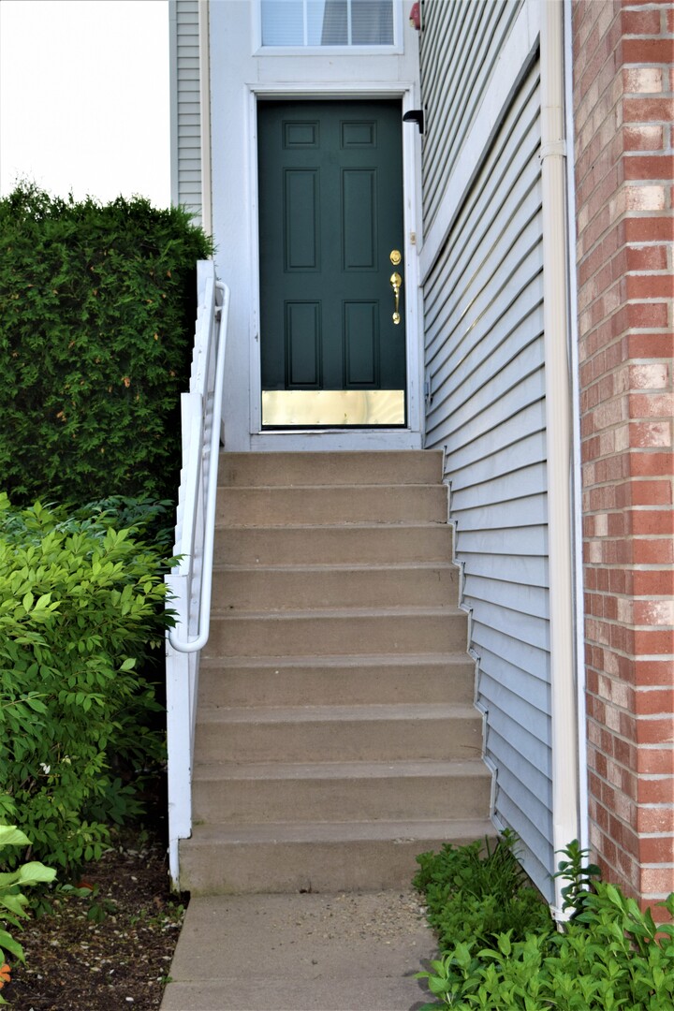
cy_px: 506
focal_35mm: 57
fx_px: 1601
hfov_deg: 23.8
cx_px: 337
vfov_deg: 35.1
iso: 400
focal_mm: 38
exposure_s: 1/125
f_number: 5.6
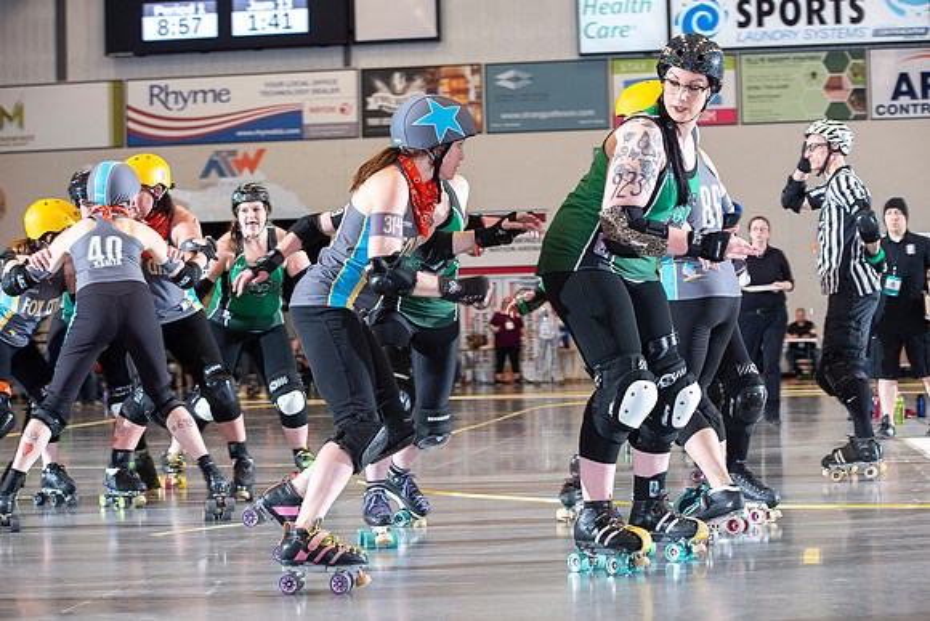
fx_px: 2015
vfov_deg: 17.5
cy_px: 310
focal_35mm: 78
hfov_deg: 26.0
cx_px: 465
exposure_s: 1/160
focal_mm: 78
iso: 640
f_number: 5.6
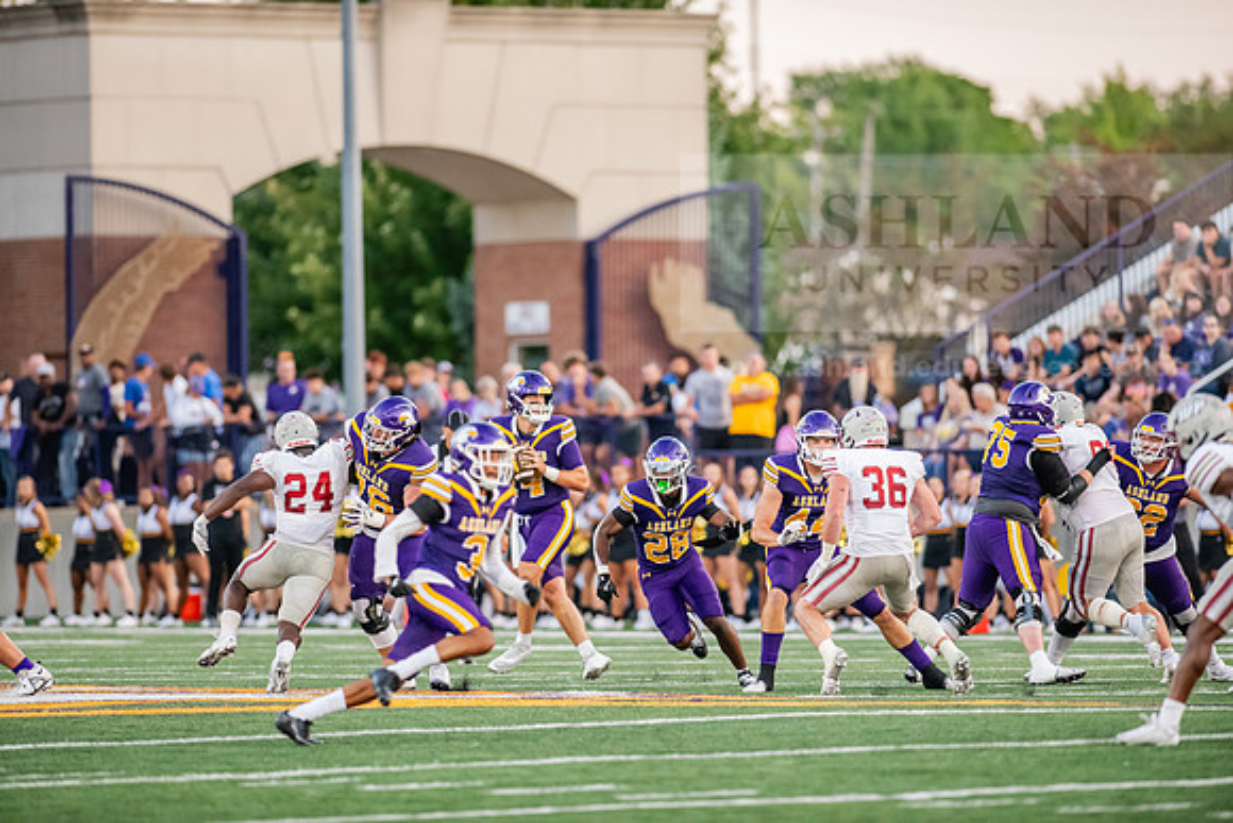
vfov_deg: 4.6
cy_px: 412
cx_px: 616
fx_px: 10277
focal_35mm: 300
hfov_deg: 6.9
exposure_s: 1/1000
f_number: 3.2
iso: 3200
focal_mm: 300
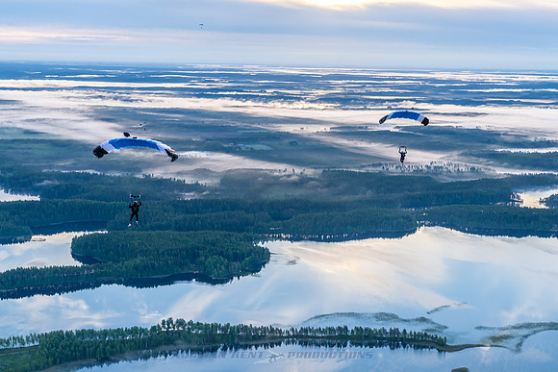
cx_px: 302
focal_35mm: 53
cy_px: 184
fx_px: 815
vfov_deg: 25.7
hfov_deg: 37.8
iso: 1000
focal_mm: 46
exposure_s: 1/2000
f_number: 4.5
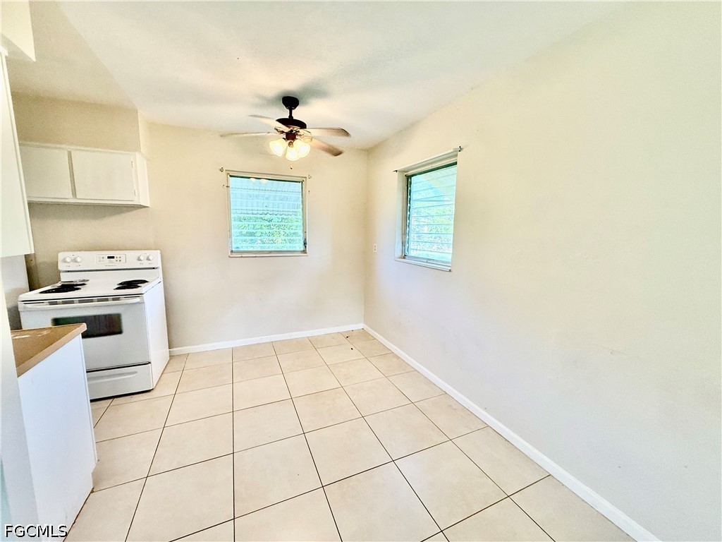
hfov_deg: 102.1
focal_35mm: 14
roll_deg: -1.1
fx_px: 292
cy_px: 271
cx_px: 361
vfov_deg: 85.7
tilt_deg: -7.6
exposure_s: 1/120
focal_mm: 2.22
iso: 250
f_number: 2.2
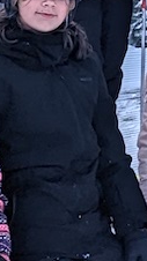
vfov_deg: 9.0
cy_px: -163
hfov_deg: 5.1
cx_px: 366
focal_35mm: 232
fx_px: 1609
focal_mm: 6.81
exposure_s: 1/1770
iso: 45
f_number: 1.85
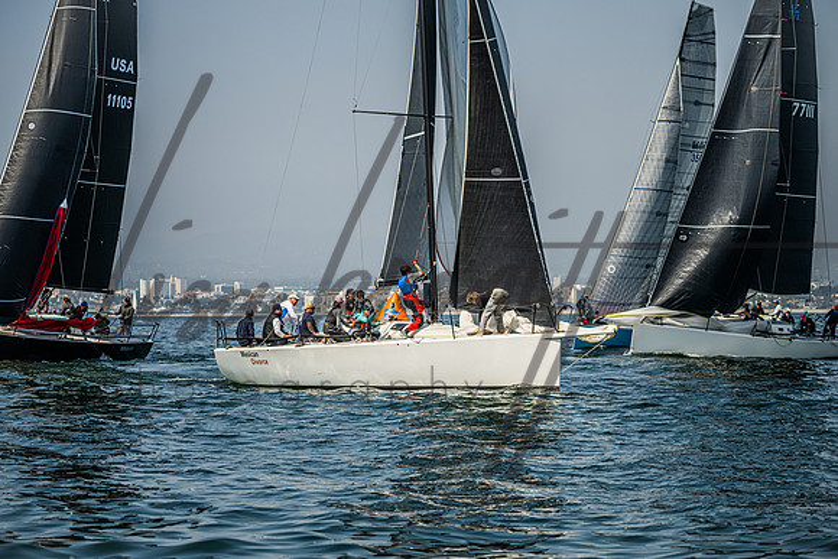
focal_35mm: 103
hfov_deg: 19.7
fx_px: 2407
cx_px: 411
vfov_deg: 13.2
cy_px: 279
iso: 280
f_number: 4.5
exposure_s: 1/4000
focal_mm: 100
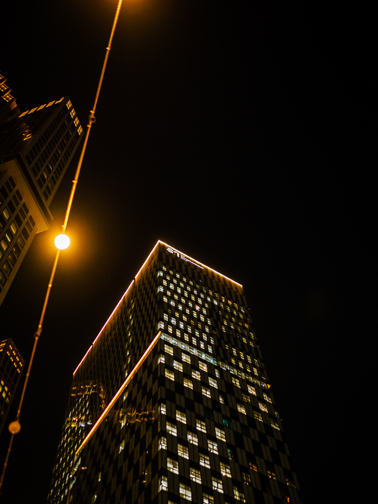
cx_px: 189
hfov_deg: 37.7
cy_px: 276
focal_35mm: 38
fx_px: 553
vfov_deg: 48.9
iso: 640
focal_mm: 23
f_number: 1.4
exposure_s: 1/100
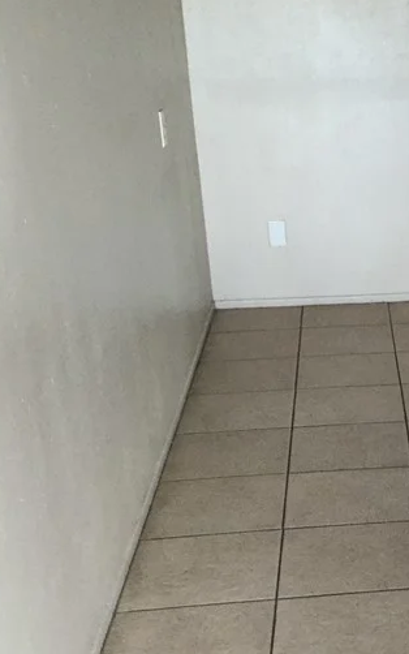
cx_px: 486
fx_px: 1194
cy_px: 393
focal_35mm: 67
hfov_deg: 18.5
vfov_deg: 30.5
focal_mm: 3.3
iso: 40
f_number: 2.4
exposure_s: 1/30
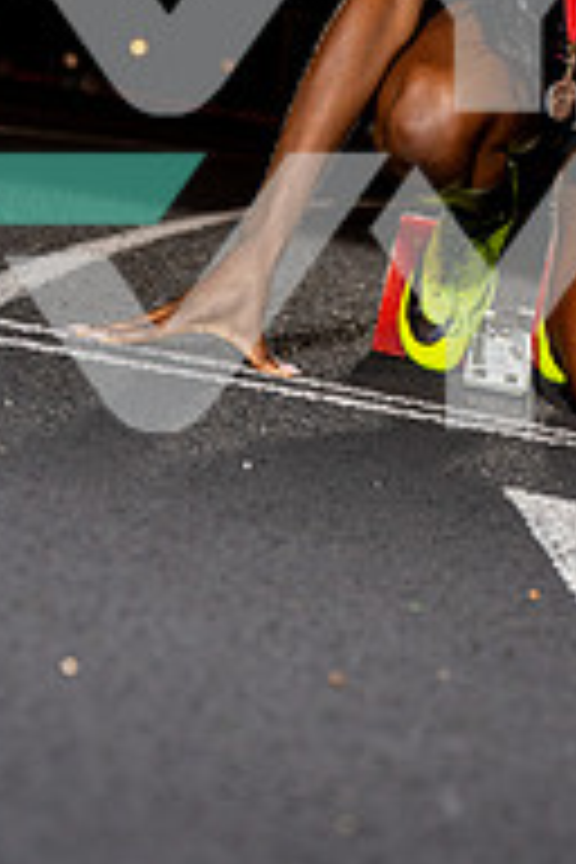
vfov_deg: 17.3
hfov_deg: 11.8
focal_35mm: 115
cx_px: 608
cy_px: -22
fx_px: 2760
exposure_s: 1/250
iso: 800
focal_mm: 49
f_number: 4
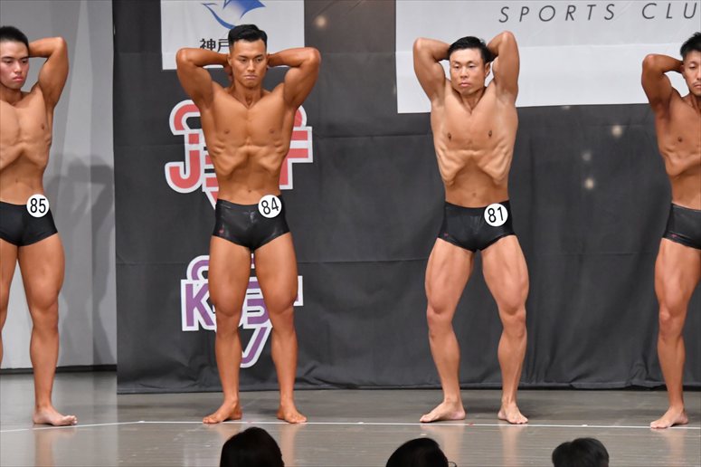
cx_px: 350
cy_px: 234
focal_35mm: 217
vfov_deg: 6.3
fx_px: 4223
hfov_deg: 9.5
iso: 6400
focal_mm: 145
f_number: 5.6
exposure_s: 1/400
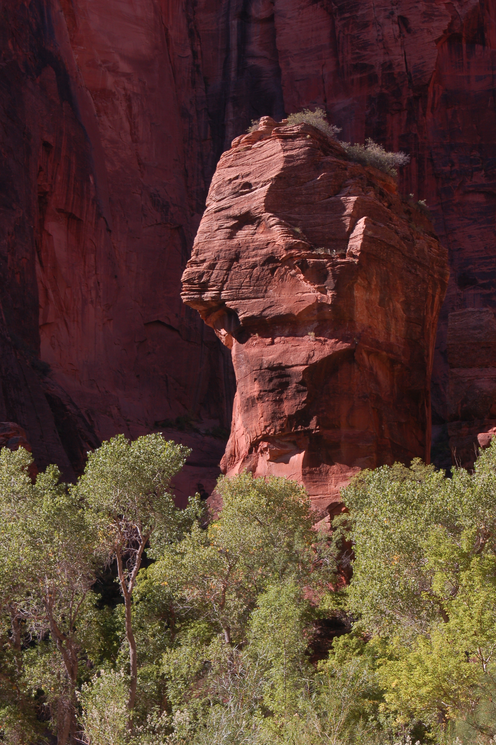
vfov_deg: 20.6
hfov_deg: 13.8
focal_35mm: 99
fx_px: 2050
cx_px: 248
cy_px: 372
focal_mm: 66
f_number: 8
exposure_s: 1/60
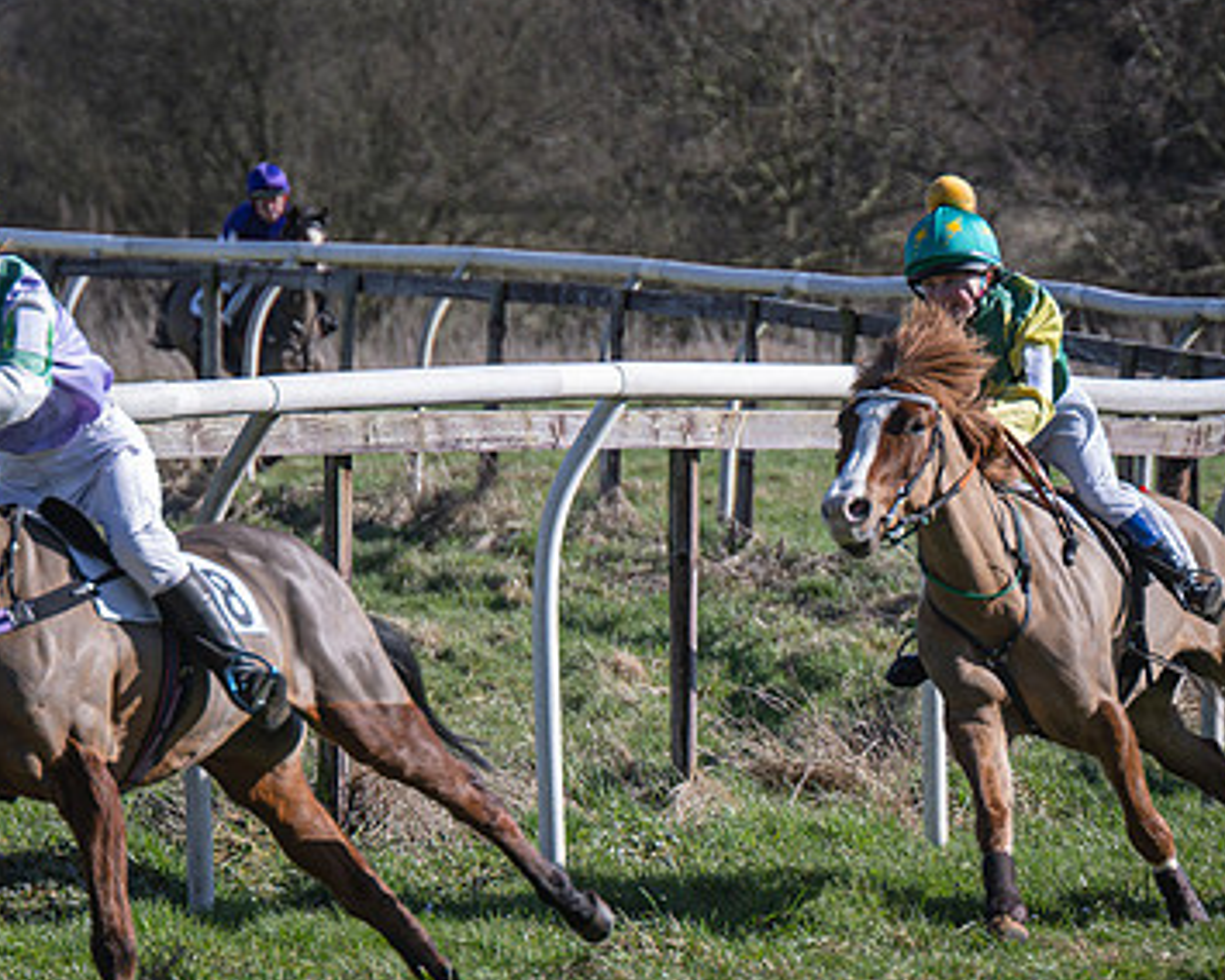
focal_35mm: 469
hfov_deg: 4.1
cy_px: 479
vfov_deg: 3.3
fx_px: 17004
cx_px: 935
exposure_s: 1/1000
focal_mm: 140
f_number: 4
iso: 125
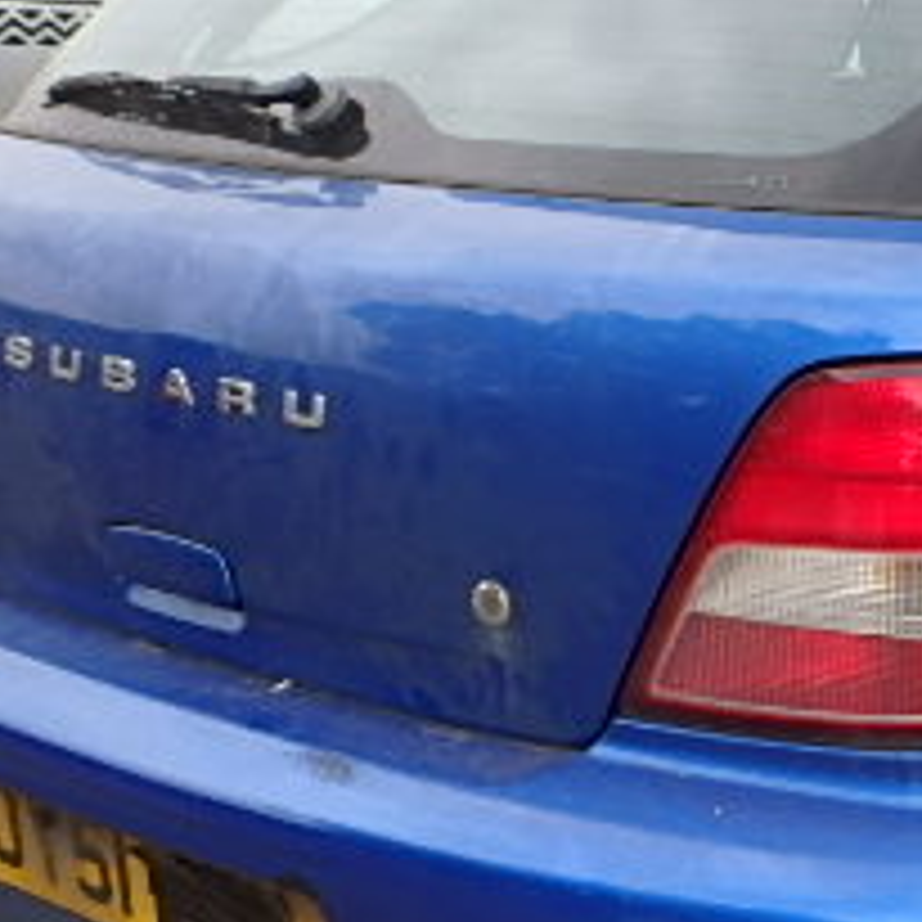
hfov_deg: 20.4
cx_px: 1075
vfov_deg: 21.6
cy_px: 535
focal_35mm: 80
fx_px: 2411
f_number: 4.6
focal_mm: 5.2
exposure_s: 1/60
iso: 125
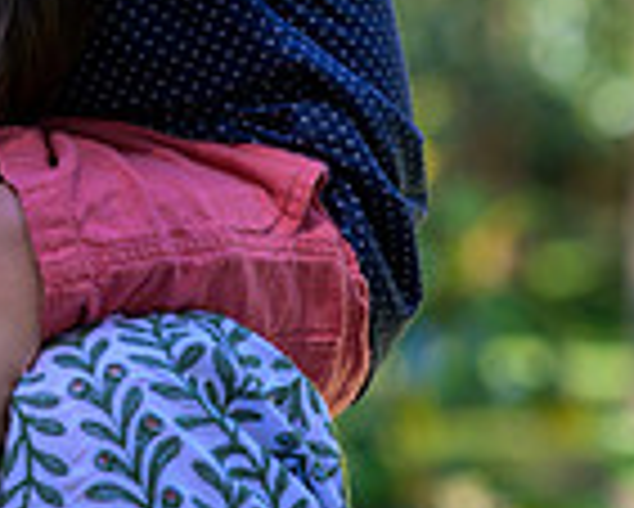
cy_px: -139
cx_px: -90
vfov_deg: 2.2
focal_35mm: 696
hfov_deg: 2.8
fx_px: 13069
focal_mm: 120
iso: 160
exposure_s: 1/125
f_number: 4
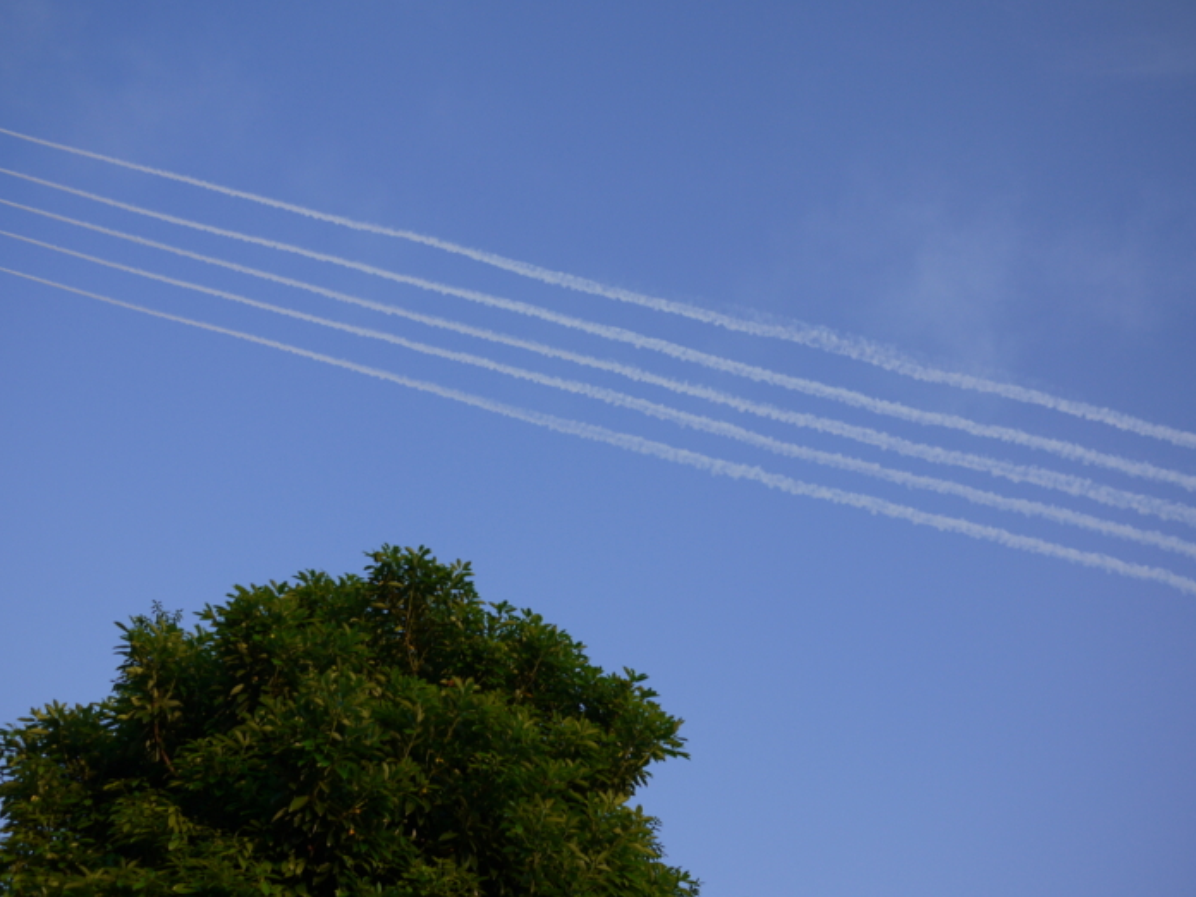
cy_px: 426
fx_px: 1589
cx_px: 574
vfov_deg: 31.5
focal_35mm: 46
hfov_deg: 41.2
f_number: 2.5
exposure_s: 1/1600
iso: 100
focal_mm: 20
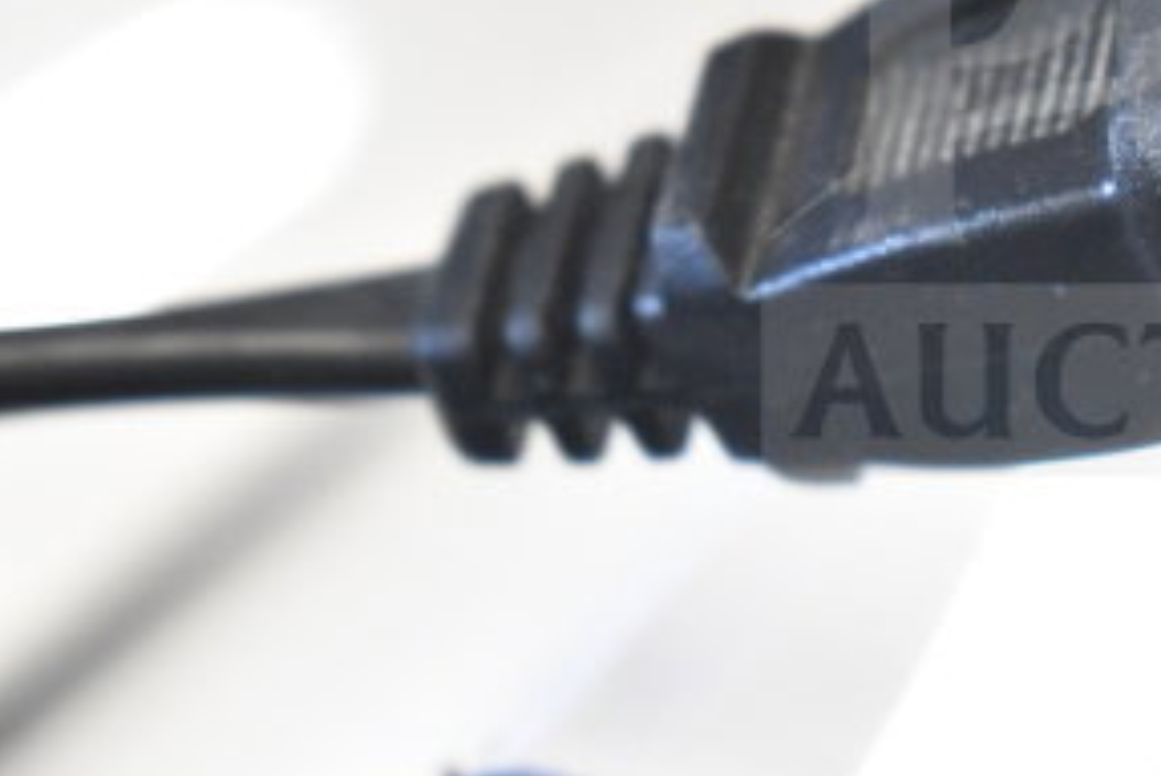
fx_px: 5651
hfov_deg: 11.6
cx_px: 1214
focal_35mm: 175
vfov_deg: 7.8
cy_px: 156
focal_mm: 55
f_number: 5.6
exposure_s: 1/100
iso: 7200
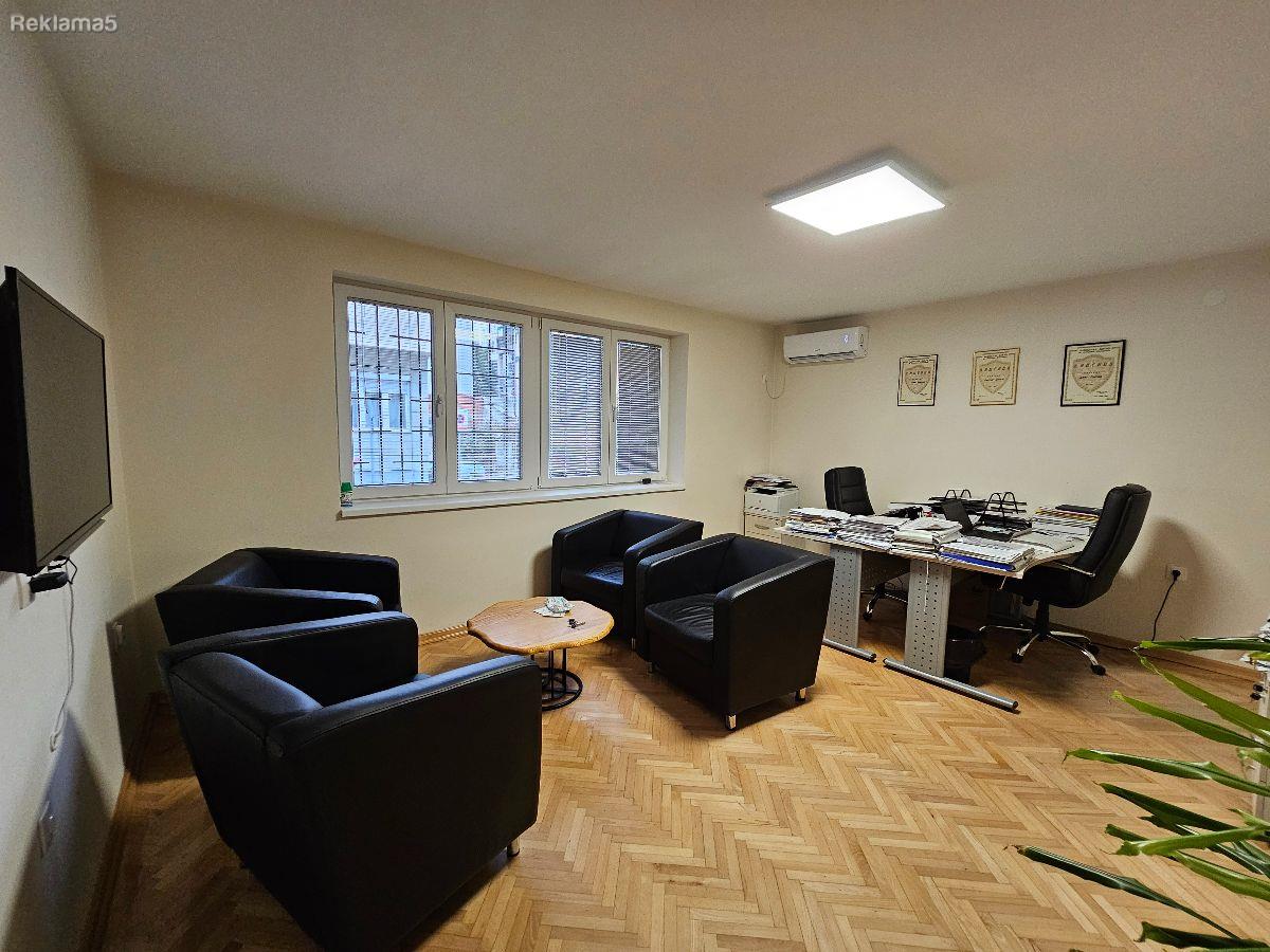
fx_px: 477
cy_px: 476
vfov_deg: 89.9
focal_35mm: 13
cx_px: 635
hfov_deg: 106.2
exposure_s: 1/50
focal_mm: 2.2
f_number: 2.2
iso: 320
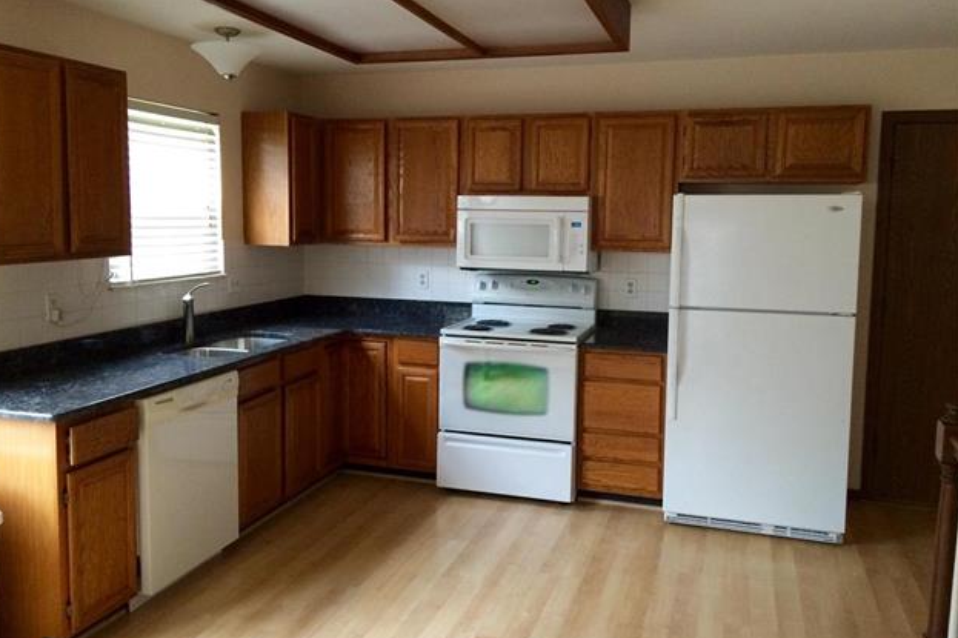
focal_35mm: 31
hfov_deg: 60.3
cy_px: 292
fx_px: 825
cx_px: 472
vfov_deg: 42.3
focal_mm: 4.15
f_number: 2.2
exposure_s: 1/30
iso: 250
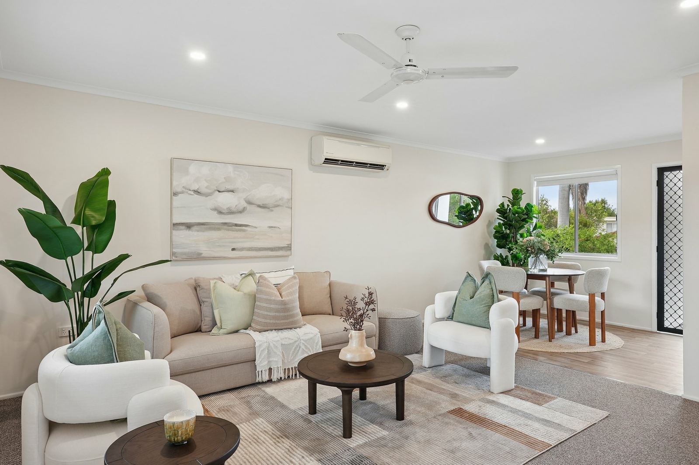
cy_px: 232
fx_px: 427
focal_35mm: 22
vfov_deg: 57.2
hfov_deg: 78.6
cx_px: 350
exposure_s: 1/2
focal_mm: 22
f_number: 11
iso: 200
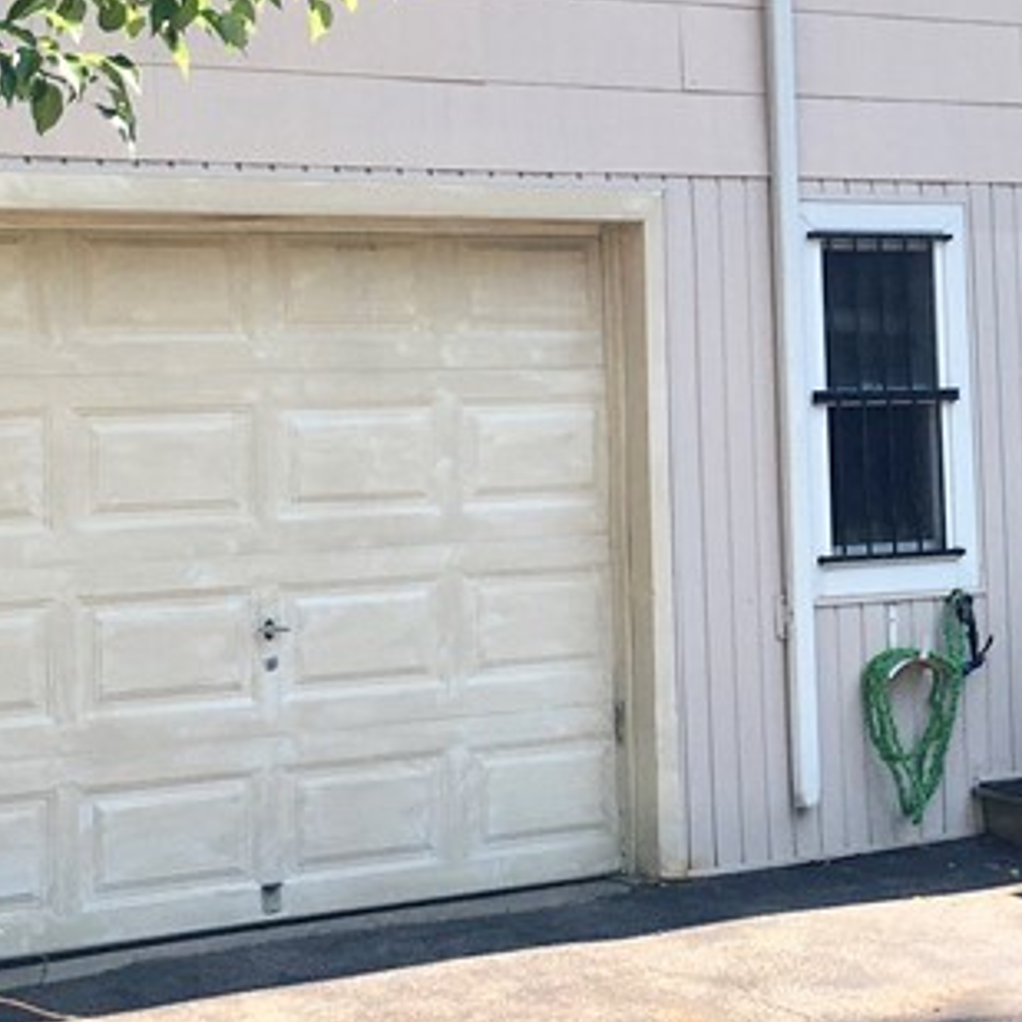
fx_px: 2839
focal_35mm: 85
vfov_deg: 20.3
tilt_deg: +2.5
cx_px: 966
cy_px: 331
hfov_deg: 19.9
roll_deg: +2.2
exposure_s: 1/569
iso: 25
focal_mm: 4.15
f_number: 2.2
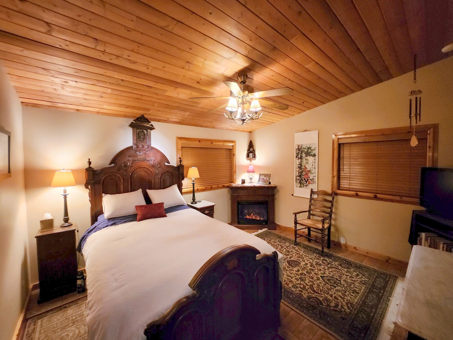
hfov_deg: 106.2
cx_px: 226
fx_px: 170
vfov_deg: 89.9
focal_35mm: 13
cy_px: 170
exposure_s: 1/30
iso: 640
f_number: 2.2
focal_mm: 1.7
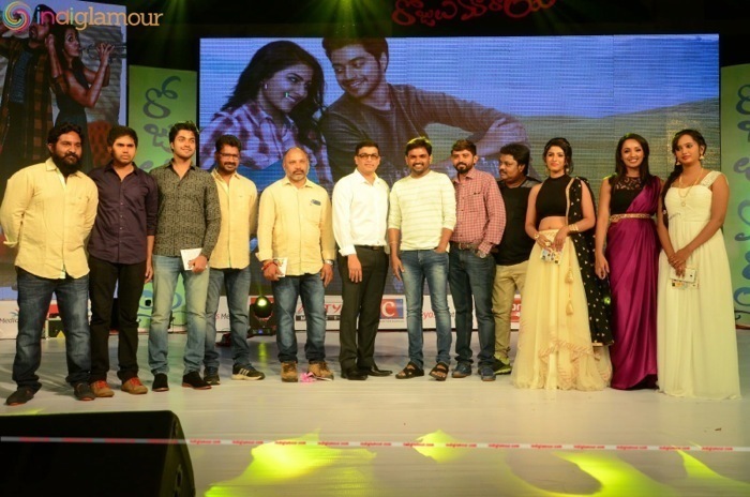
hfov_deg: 53.2
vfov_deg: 36.7
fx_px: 749
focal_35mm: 36
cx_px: 375
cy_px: 248
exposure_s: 1/125
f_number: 7.1
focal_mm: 24
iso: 1250
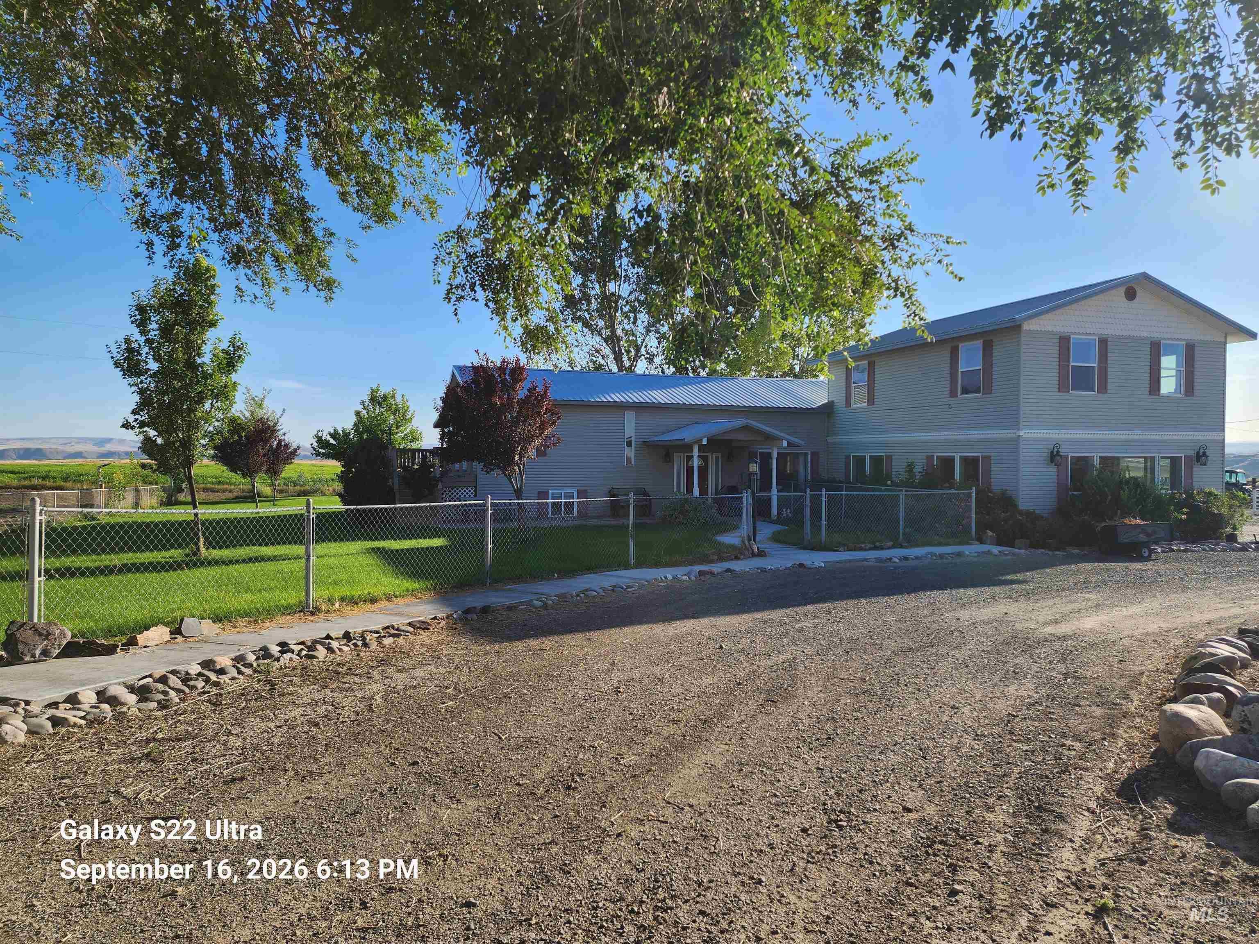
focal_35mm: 23
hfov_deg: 73.9
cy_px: 472
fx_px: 837
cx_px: 630
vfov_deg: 58.9
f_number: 1.8
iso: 12
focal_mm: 6.4
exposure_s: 1/900
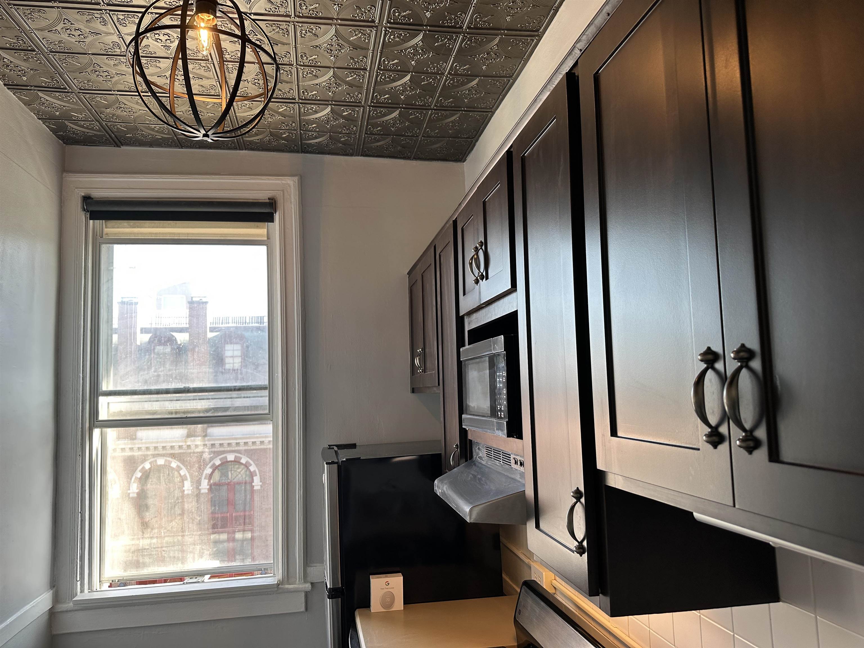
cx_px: 432
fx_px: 599
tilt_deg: +6.3
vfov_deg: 56.8
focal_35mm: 24
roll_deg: +1.7
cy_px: 324
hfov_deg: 71.6
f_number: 1.78
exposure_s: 1/120
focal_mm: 6.86
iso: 80
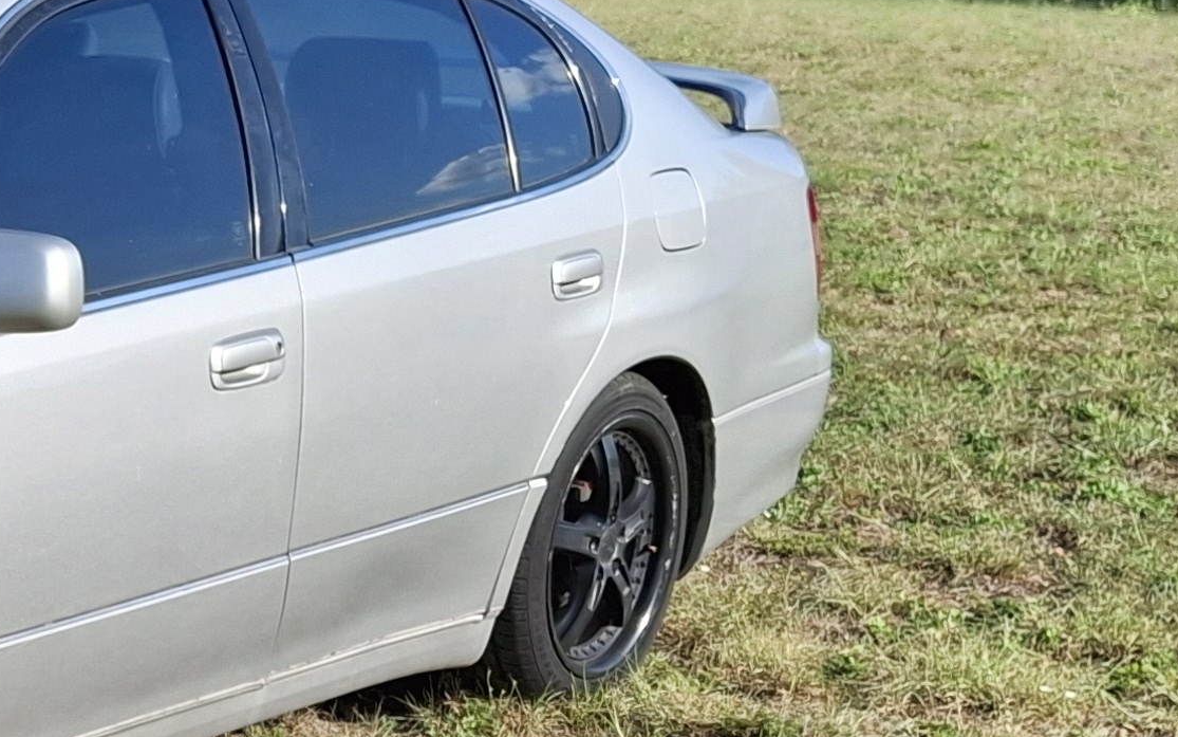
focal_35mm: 97
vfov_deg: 13.3
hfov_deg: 19.2
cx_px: -498
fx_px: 3114
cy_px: 716
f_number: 1.8
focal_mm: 4.69
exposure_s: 1/1279
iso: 25
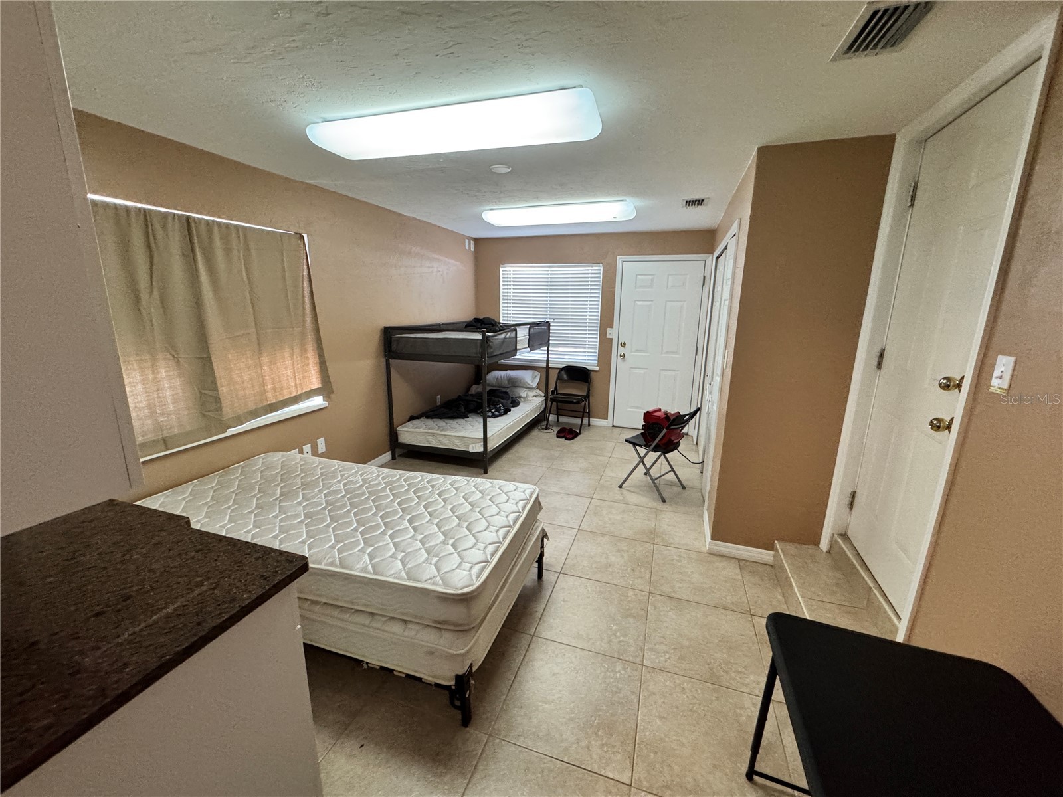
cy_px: 398
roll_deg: -0.7
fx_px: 430
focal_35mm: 14
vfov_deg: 85.7
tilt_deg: -12.2
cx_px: 532
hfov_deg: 102.1
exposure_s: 1/60
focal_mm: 2.22
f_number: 2.2
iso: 500
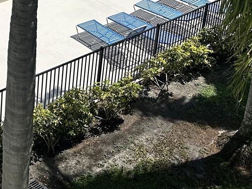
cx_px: -53
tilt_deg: -17.8
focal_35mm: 74
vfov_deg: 18.1
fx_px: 539
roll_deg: -0.8
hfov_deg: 23.9
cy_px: -79
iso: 80
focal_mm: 6.86
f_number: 1.78
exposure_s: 1/9709
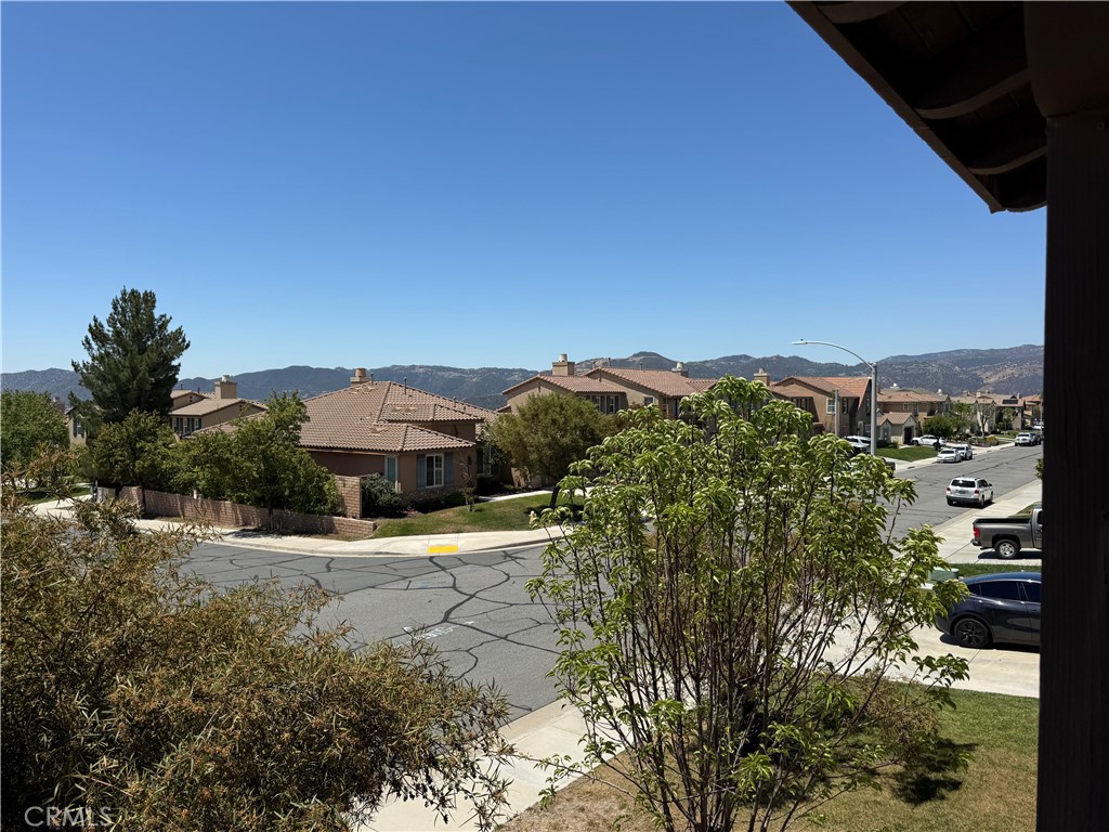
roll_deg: -0.7
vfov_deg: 56.8
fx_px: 769
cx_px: 554
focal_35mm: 24
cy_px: 416
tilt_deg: -1.3
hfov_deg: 71.6
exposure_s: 1/6173
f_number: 1.78
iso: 80
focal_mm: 6.76
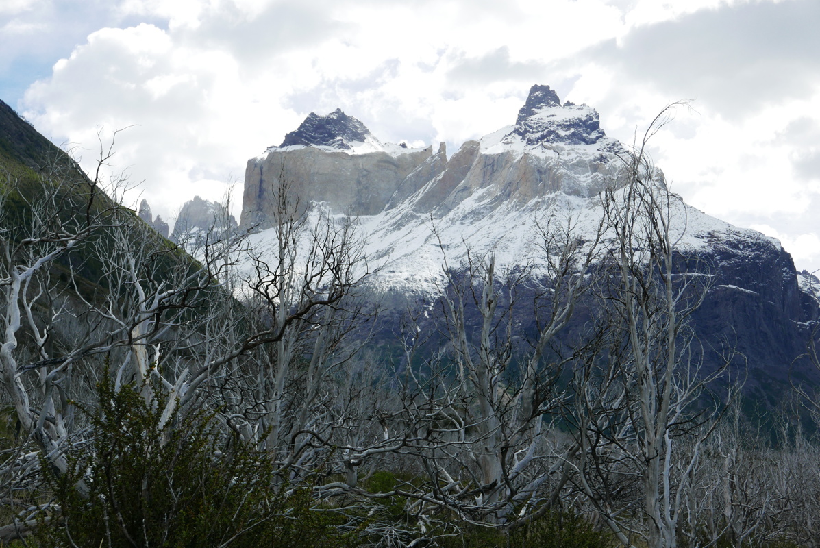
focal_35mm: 56
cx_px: 410
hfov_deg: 35.6
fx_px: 1276
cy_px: 274
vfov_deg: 24.2
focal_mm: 25.4
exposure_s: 1/1000
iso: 200
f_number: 5.6
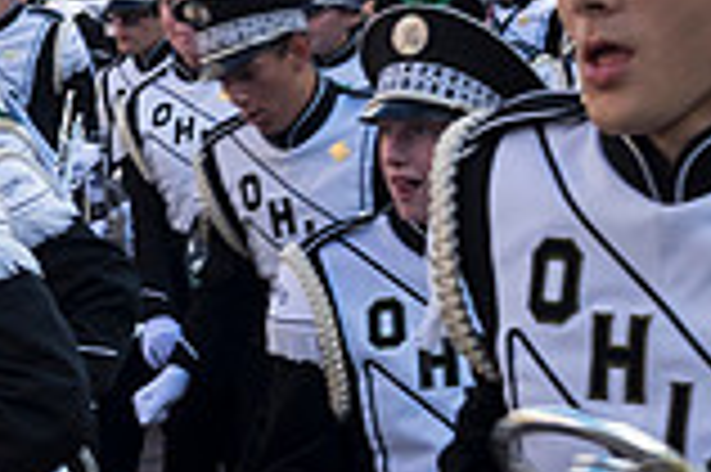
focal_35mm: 151
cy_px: 465
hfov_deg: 12.5
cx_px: -536
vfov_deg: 9.0
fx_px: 2979
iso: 400
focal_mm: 27
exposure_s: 1/200
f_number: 7.1
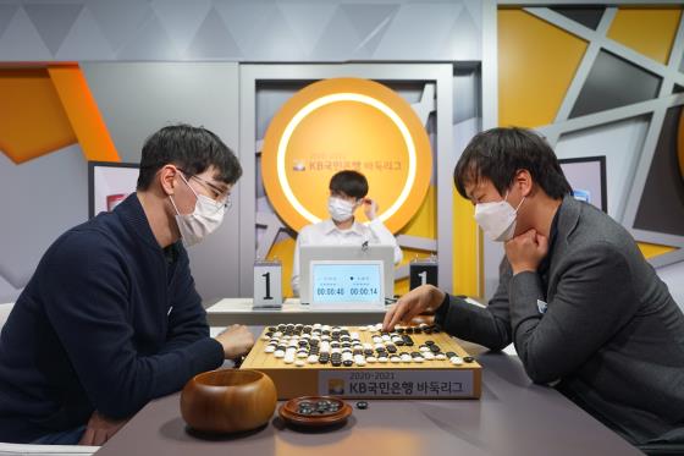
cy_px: 228
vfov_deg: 44.9
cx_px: 342
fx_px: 551
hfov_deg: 63.7
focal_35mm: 29
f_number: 4
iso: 800
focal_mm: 29
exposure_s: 1/60
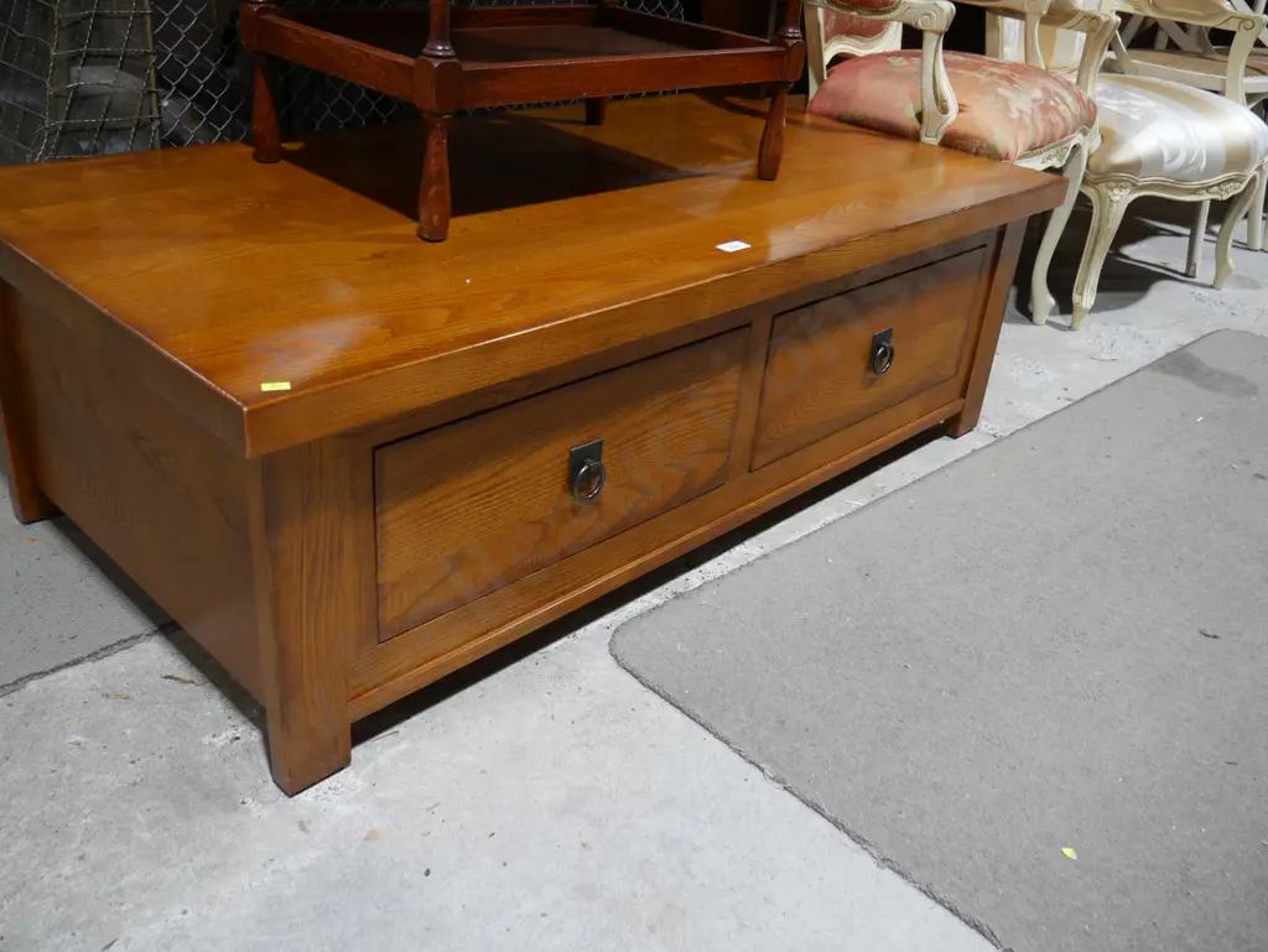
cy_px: 476
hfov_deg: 56.8
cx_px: 634
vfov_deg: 44.2
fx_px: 1173
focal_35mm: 32
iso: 400
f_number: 4
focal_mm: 16
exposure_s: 1/60
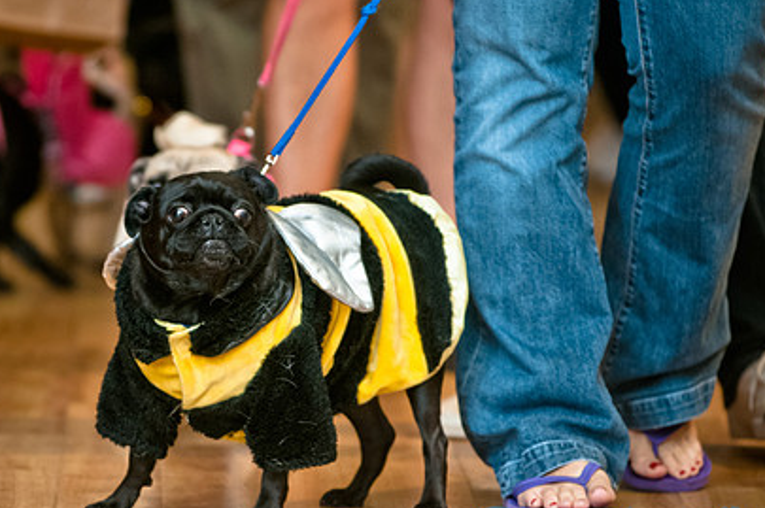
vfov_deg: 3.9
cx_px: 232
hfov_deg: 5.8
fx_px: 7529
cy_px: 263
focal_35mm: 355
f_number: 2.8
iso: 200
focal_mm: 165
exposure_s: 1/200
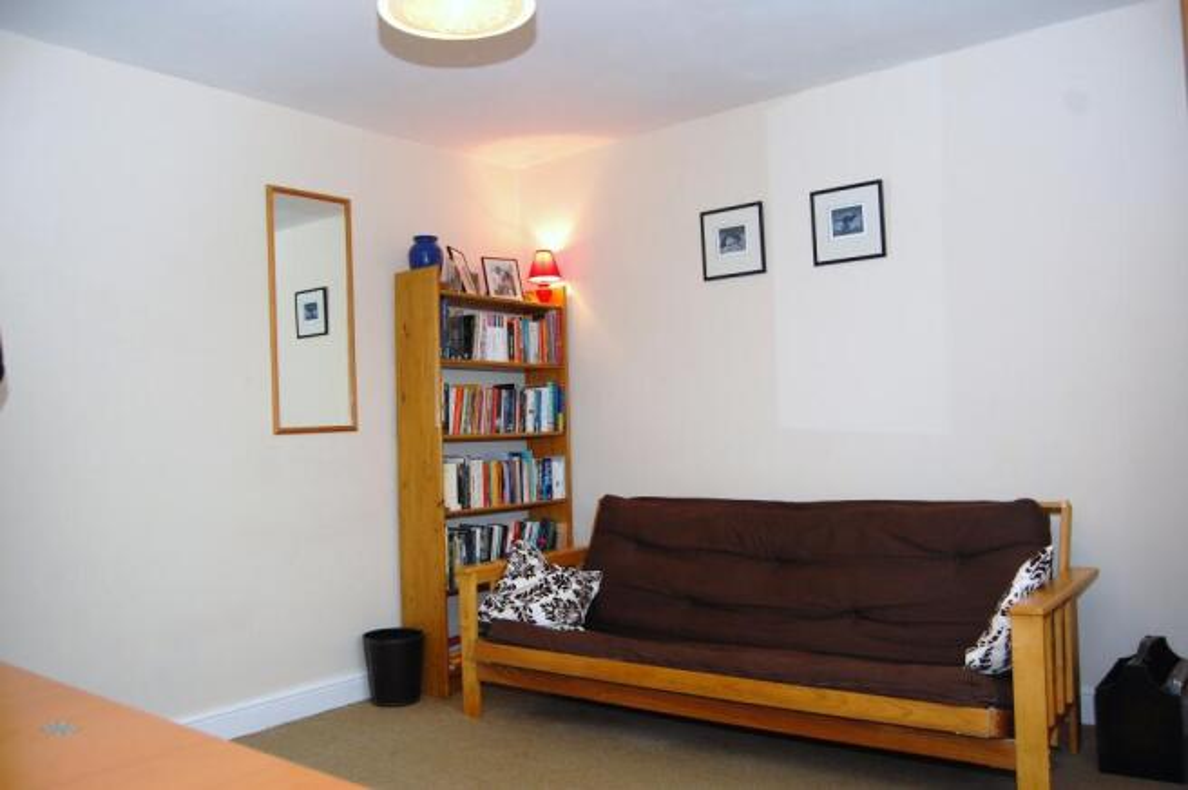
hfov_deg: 67.4
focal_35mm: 27
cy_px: 395
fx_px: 890
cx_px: 594
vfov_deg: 47.8
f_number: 4
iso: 400
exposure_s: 1/60
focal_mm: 18
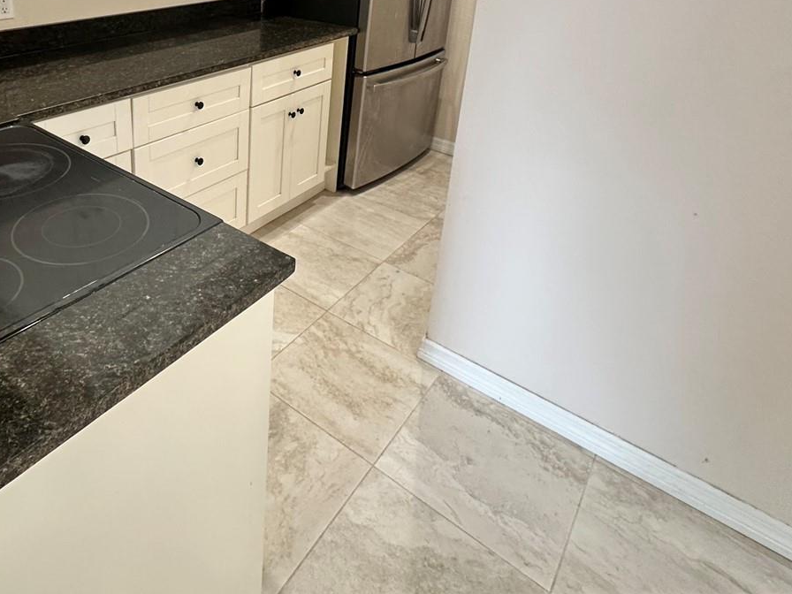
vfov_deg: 50.4
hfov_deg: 66.5
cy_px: 93
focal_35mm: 25
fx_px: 572
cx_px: 232
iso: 200
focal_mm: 2.22
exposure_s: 1/60
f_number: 2.2
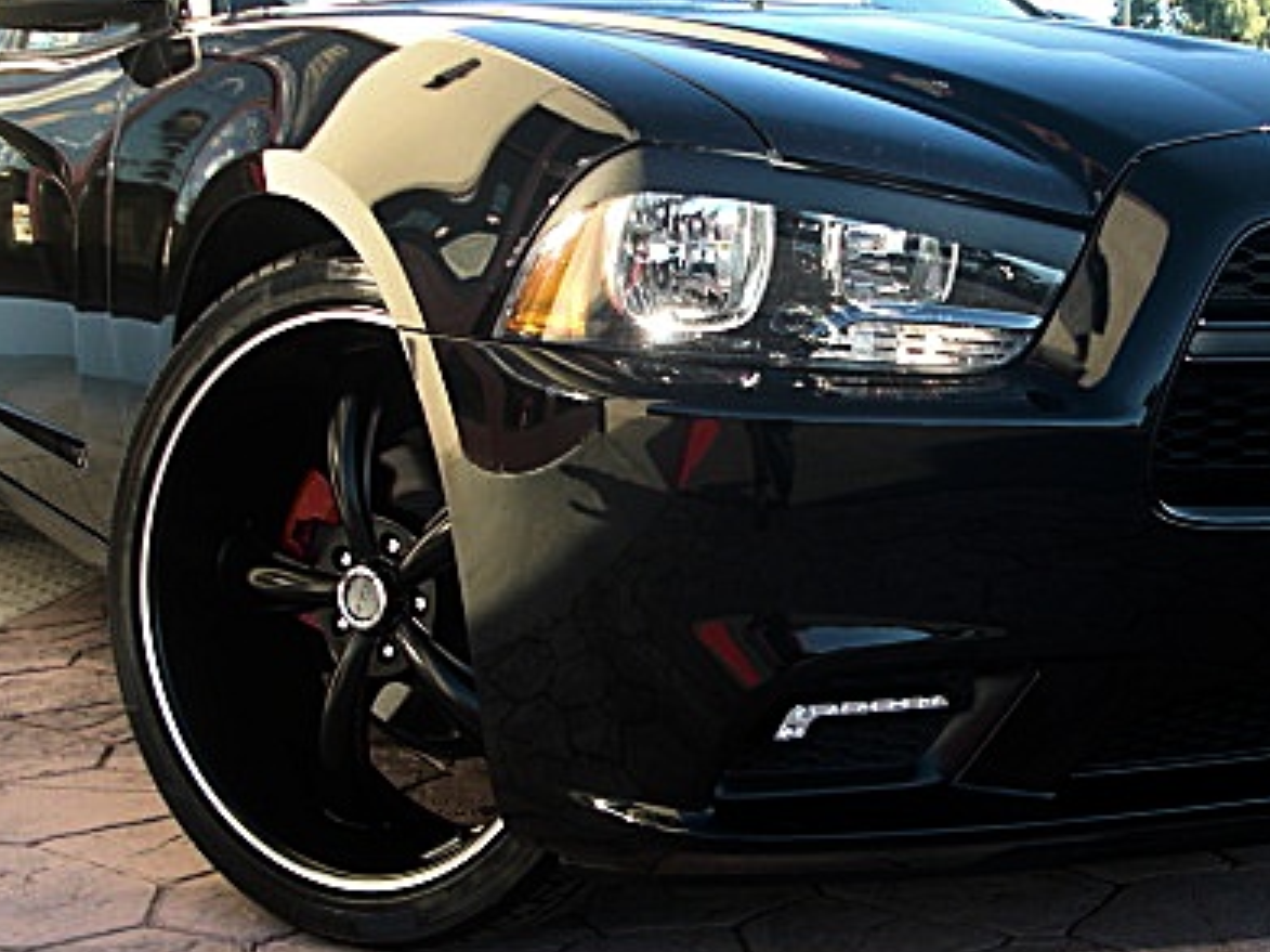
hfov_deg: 32.4
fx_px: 2164
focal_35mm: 59
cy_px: 458
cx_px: 845
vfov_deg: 24.8
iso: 50
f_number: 2.8
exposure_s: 1/100
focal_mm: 6.3
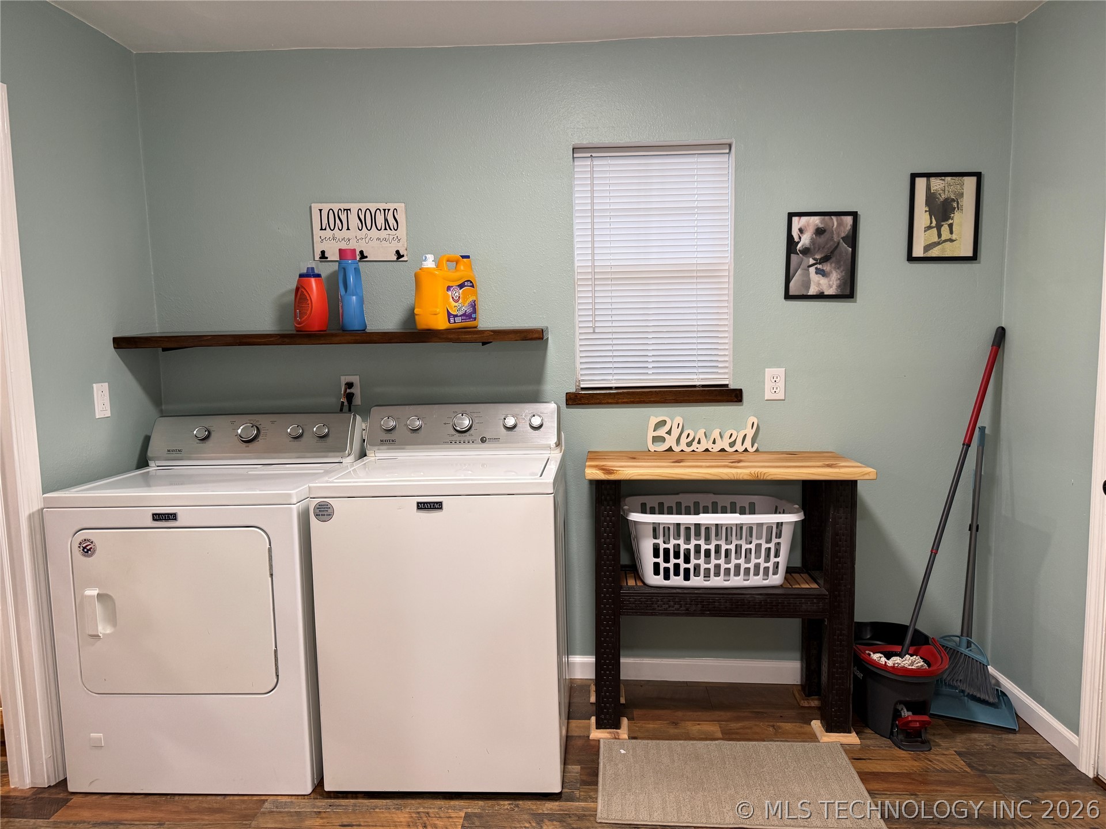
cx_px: 553
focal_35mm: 24
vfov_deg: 56.8
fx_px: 767
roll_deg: +1.1
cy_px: 414
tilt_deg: -5.8
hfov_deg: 71.6
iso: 200
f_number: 1.78
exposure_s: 1/60
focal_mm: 6.76
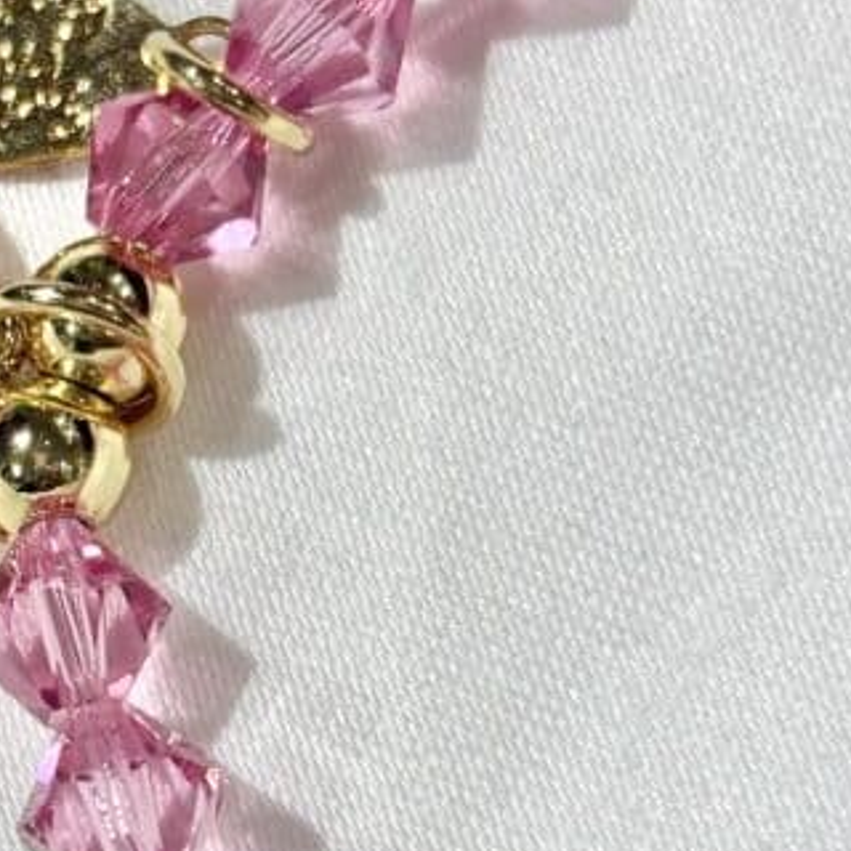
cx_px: 16
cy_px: 763
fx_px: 4089
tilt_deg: -67.5
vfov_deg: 11.8
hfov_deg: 11.8
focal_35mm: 147
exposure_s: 1/330
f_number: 1.6
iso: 32
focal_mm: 5.96
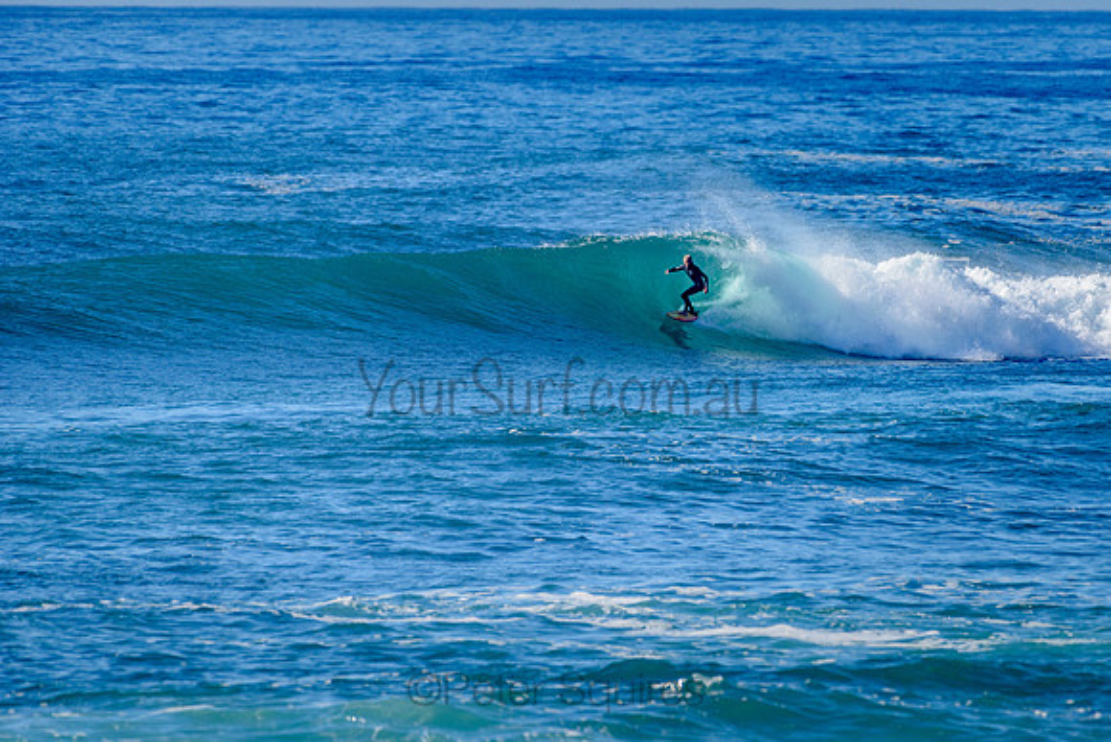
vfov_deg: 2.2
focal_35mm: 613
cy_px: 316
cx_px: 681
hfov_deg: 3.4
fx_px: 18928
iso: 200
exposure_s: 1/2000
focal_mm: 500
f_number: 5.6
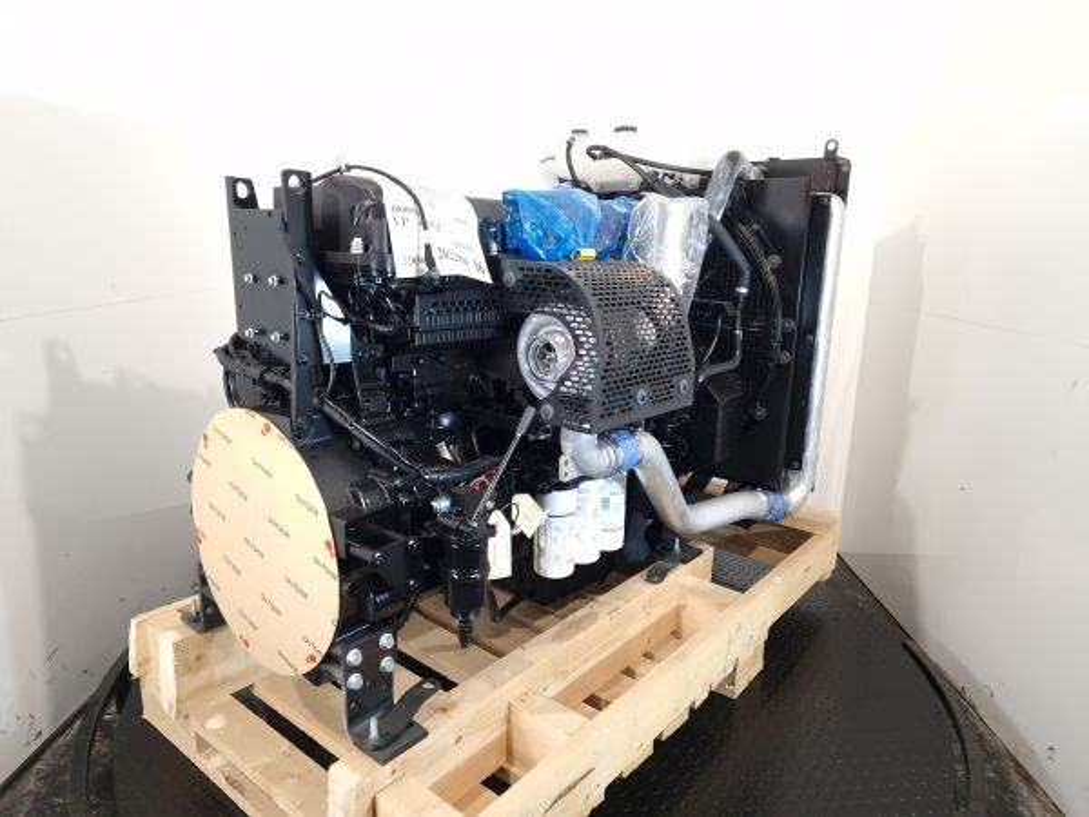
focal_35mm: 23
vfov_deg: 58.9
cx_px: 544
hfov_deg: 73.9
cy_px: 408
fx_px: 724
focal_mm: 6.4
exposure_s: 1/50
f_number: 1.8
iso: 160
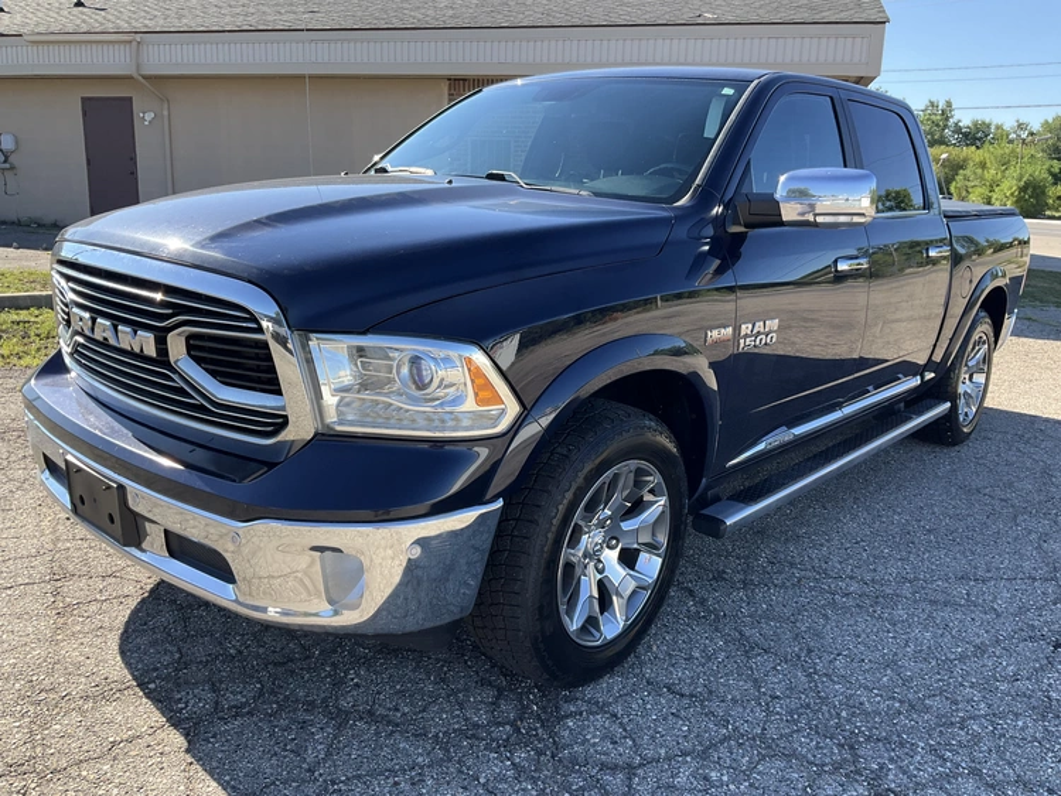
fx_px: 889
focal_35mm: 29
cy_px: 398
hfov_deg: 61.6
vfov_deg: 48.3
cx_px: 530
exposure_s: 1/454
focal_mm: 3
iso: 25
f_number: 1.8
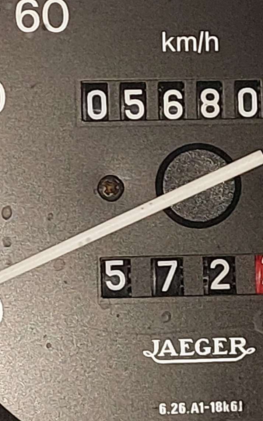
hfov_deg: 22.7
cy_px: 140
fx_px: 654
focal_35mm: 57
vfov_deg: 35.3
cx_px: 112
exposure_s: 1/50
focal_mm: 5.23
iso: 250
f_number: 1.8
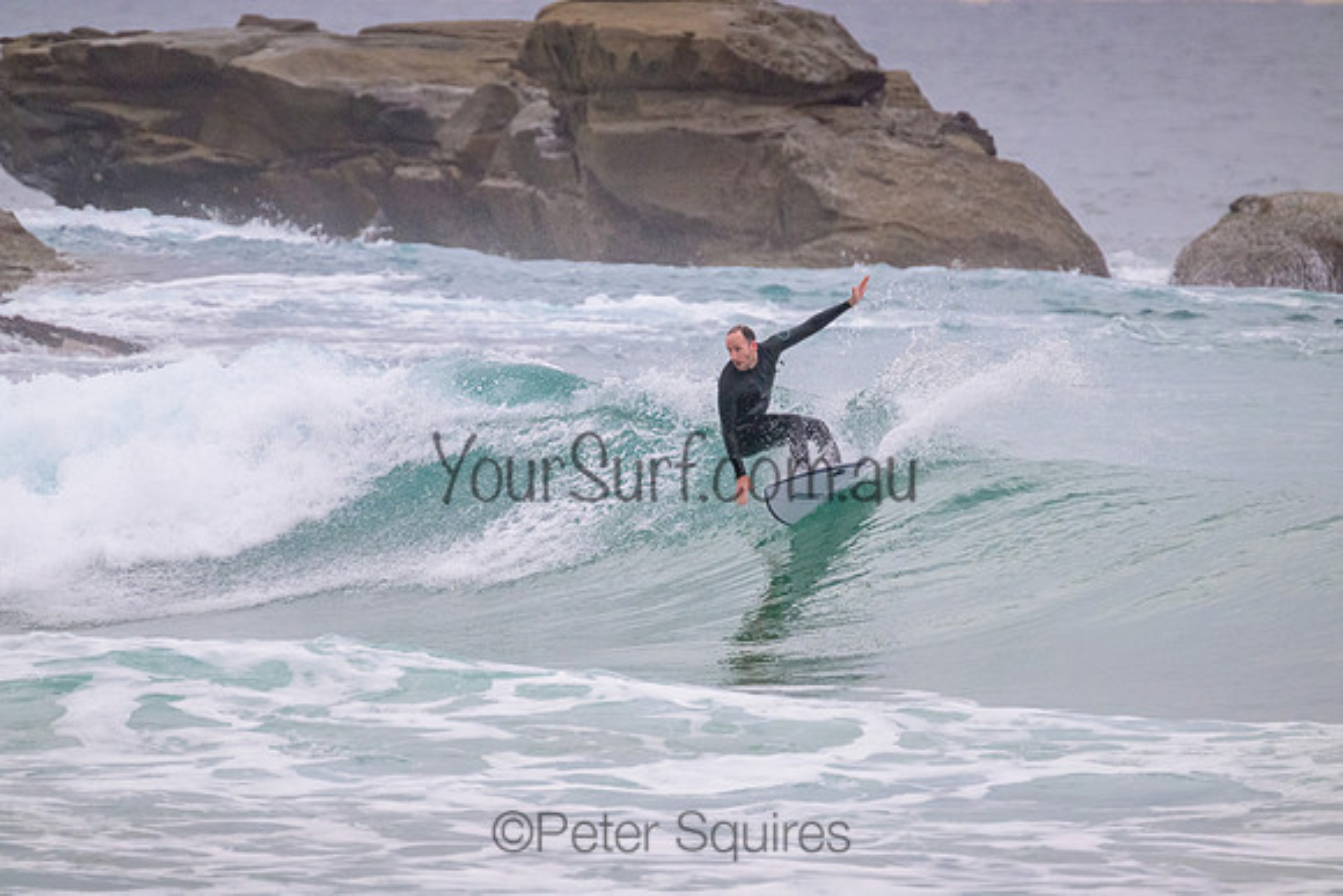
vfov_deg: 1.7
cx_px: 672
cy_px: 448
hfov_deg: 2.6
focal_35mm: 800
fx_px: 29850
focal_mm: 800
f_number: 11
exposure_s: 1/1250
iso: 4500
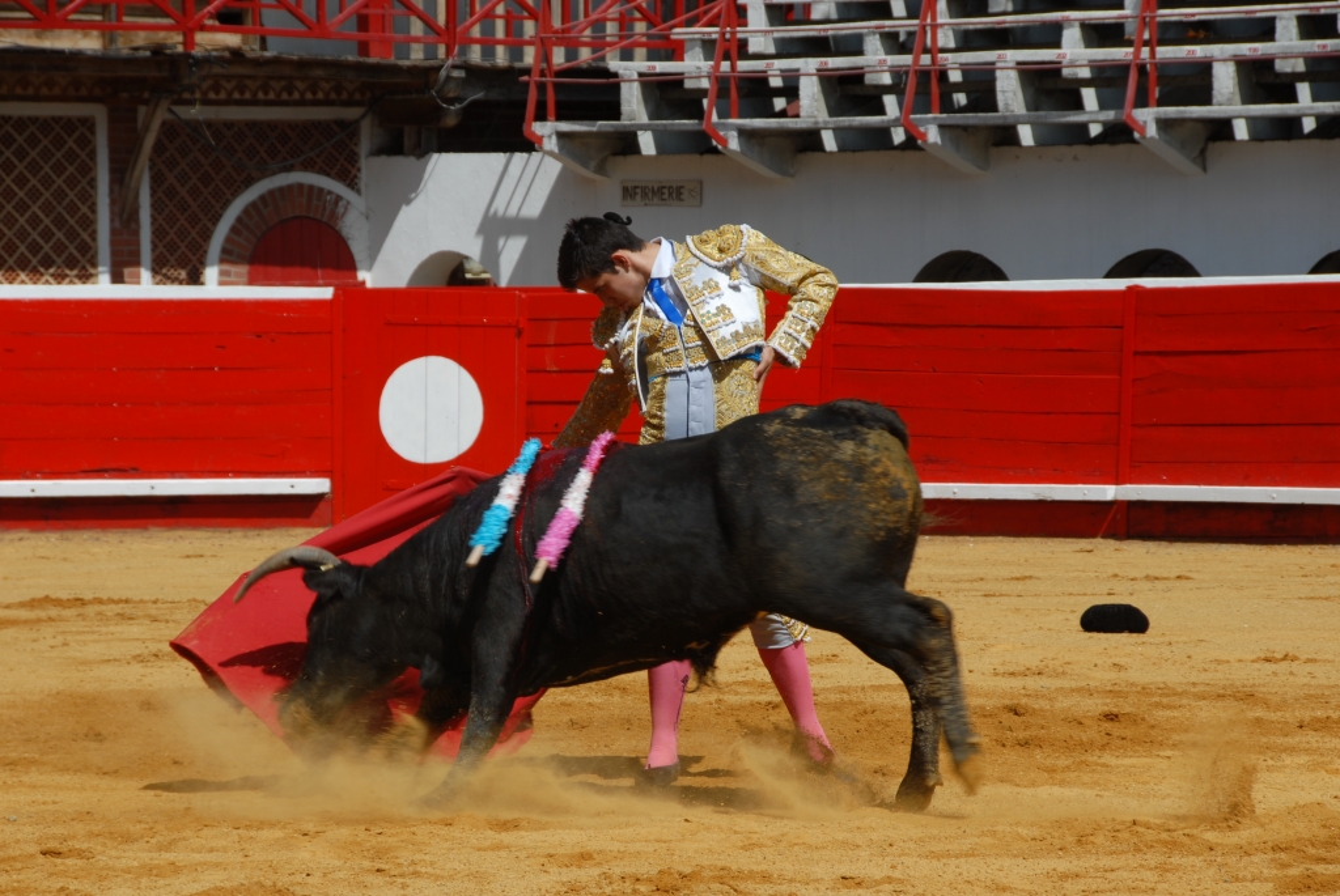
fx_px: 7265
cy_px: 448
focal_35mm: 195
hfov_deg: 10.5
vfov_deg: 7.1
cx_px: 670
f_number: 9.5
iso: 100
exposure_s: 1/250
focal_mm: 130
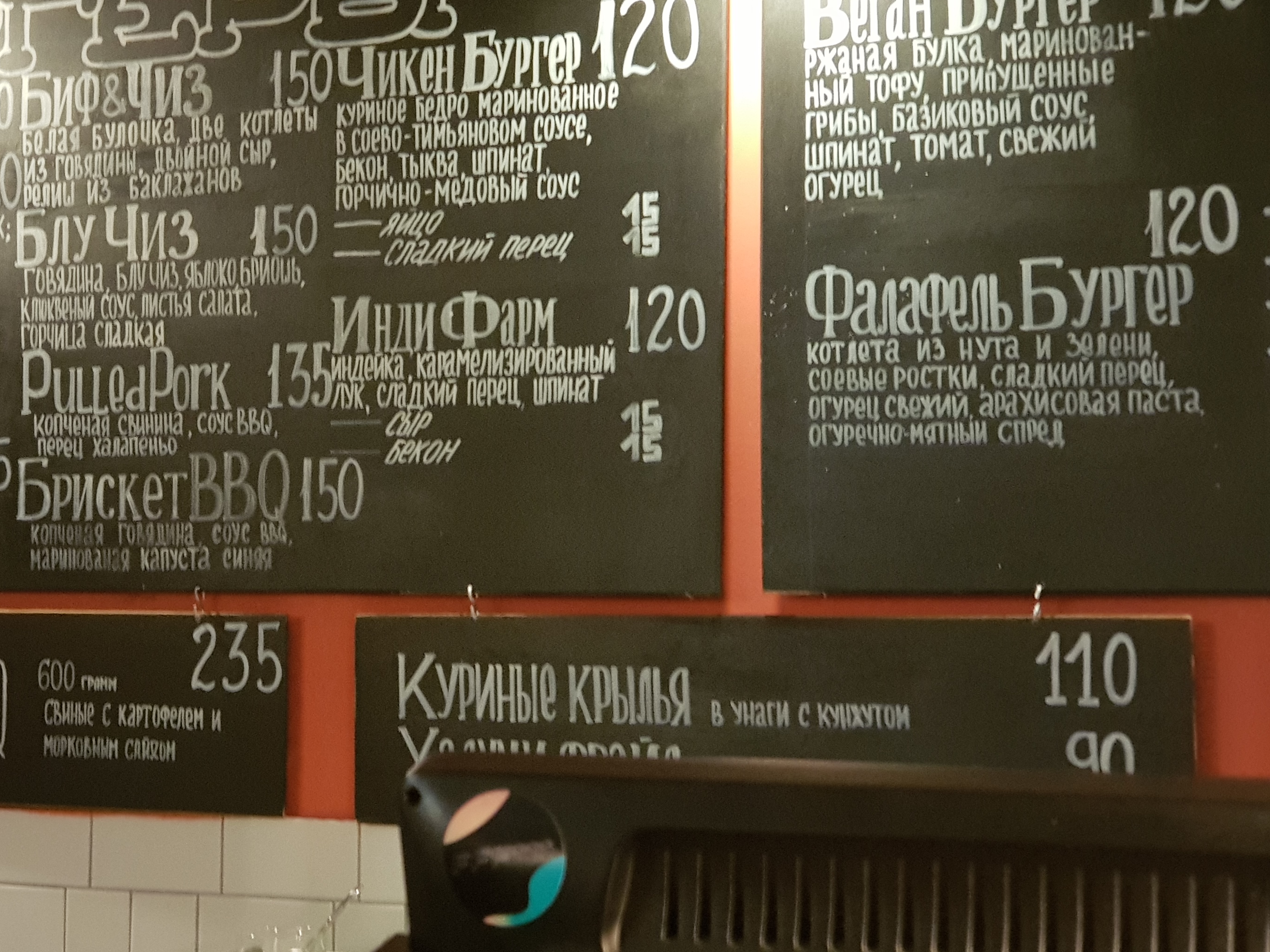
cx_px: 387
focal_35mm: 77
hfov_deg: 25.2
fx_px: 2825
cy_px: 309
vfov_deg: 19.1
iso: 320
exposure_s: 1/17
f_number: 2.4
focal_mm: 6
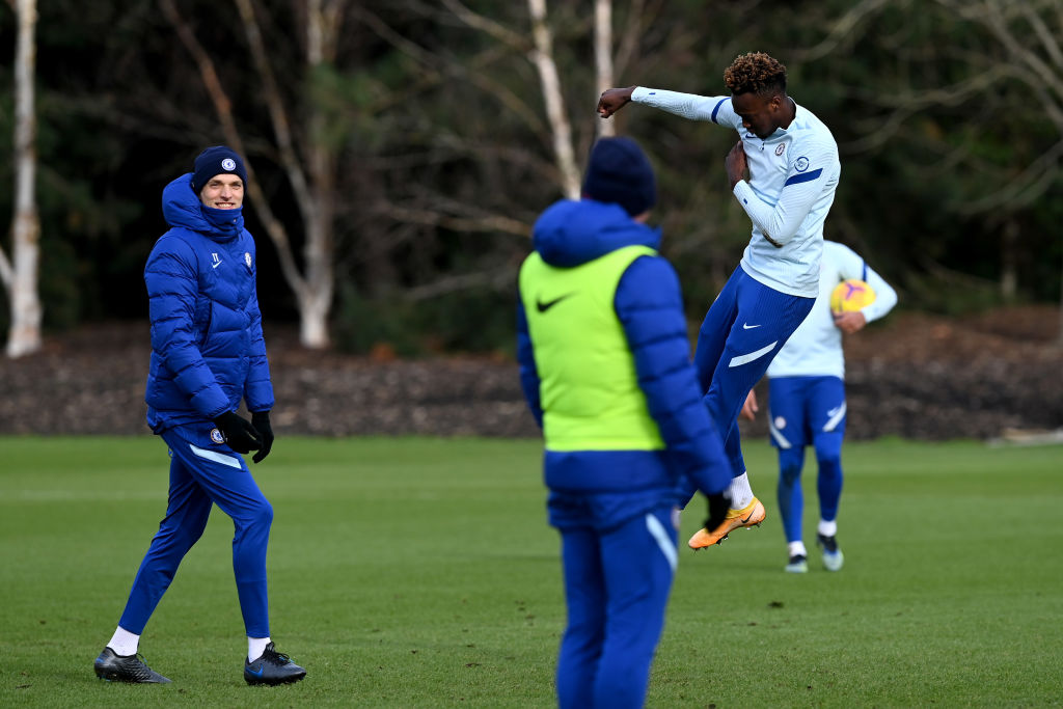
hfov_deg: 5.2
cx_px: 532
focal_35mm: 400
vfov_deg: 3.4
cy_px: 354
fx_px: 11812
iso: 400
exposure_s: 1/1600
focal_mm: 400
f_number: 4.5
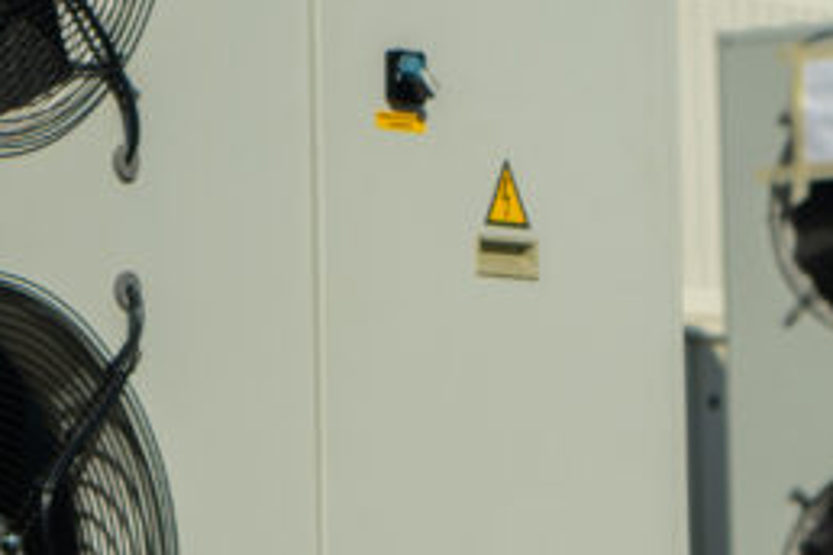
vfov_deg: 6.5
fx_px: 4859
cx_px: -29
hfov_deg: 9.7
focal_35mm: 210
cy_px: 163
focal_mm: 53
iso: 100
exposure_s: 1/1000
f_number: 4
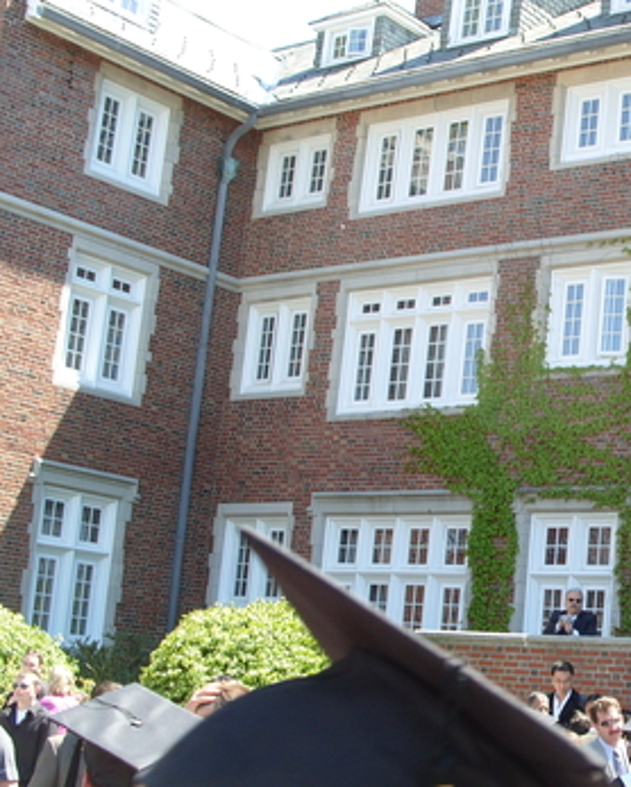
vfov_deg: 30.0
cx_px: 649
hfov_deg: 23.1
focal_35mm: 63
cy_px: 449
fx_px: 1469
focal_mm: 7.8
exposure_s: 1/180
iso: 80
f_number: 4.1
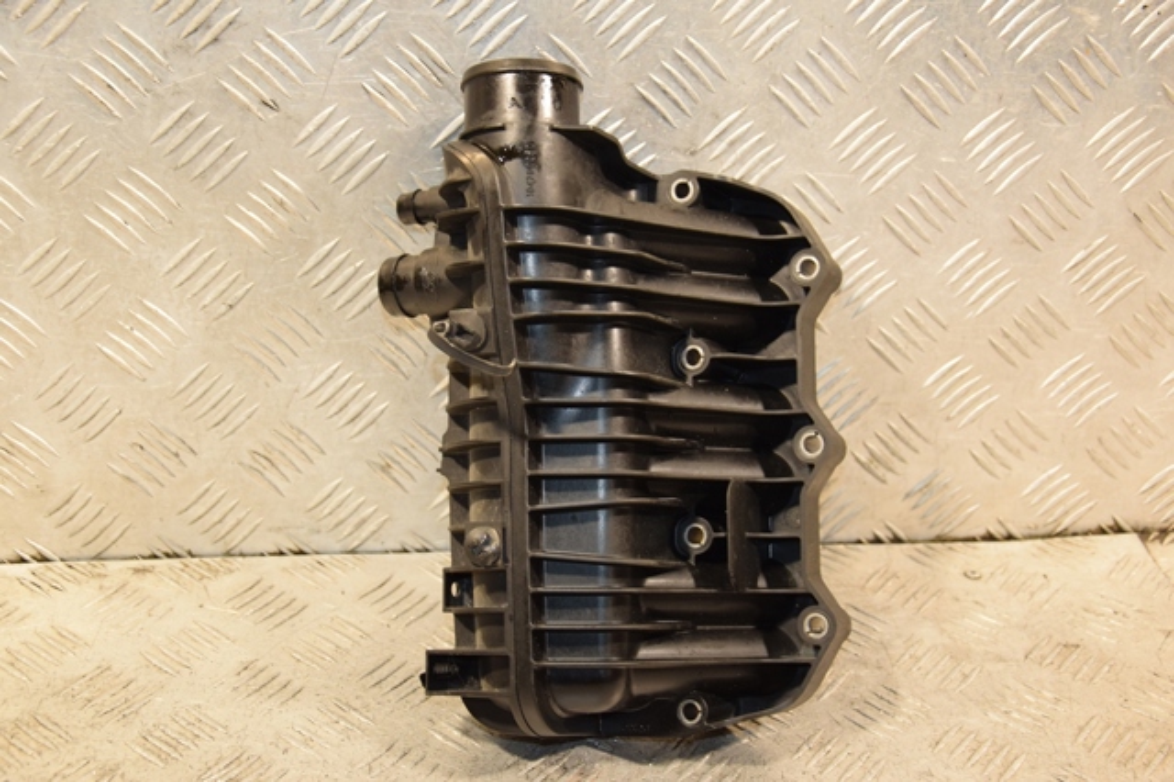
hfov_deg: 35.1
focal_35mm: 57
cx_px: 587
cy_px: 391
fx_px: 1858
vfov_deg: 23.8
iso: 800
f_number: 5
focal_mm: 38
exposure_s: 1/125
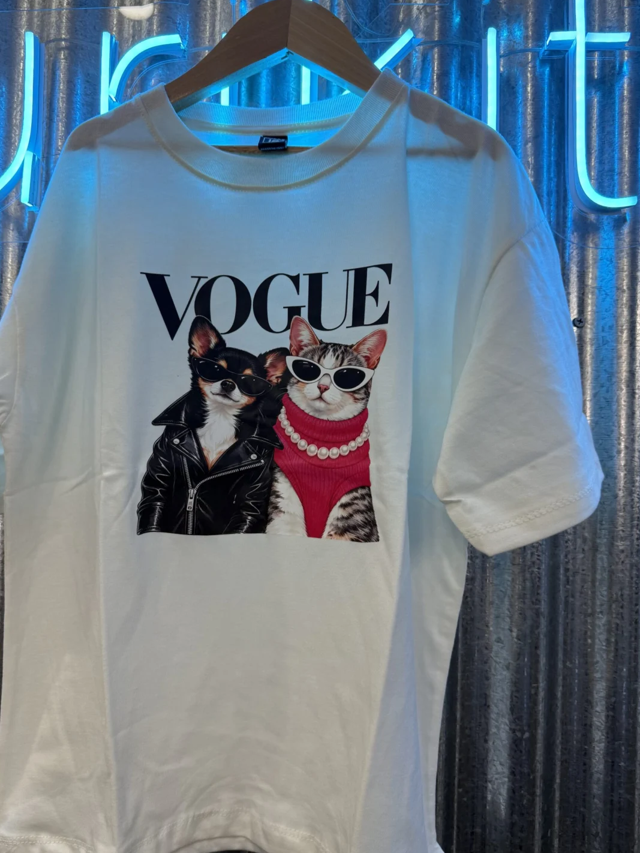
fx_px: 665
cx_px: 293
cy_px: 447
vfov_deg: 65.3
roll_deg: -1.7
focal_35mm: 27
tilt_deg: +2.5
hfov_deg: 51.3
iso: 100
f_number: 1.78
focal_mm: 6.76
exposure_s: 1/100
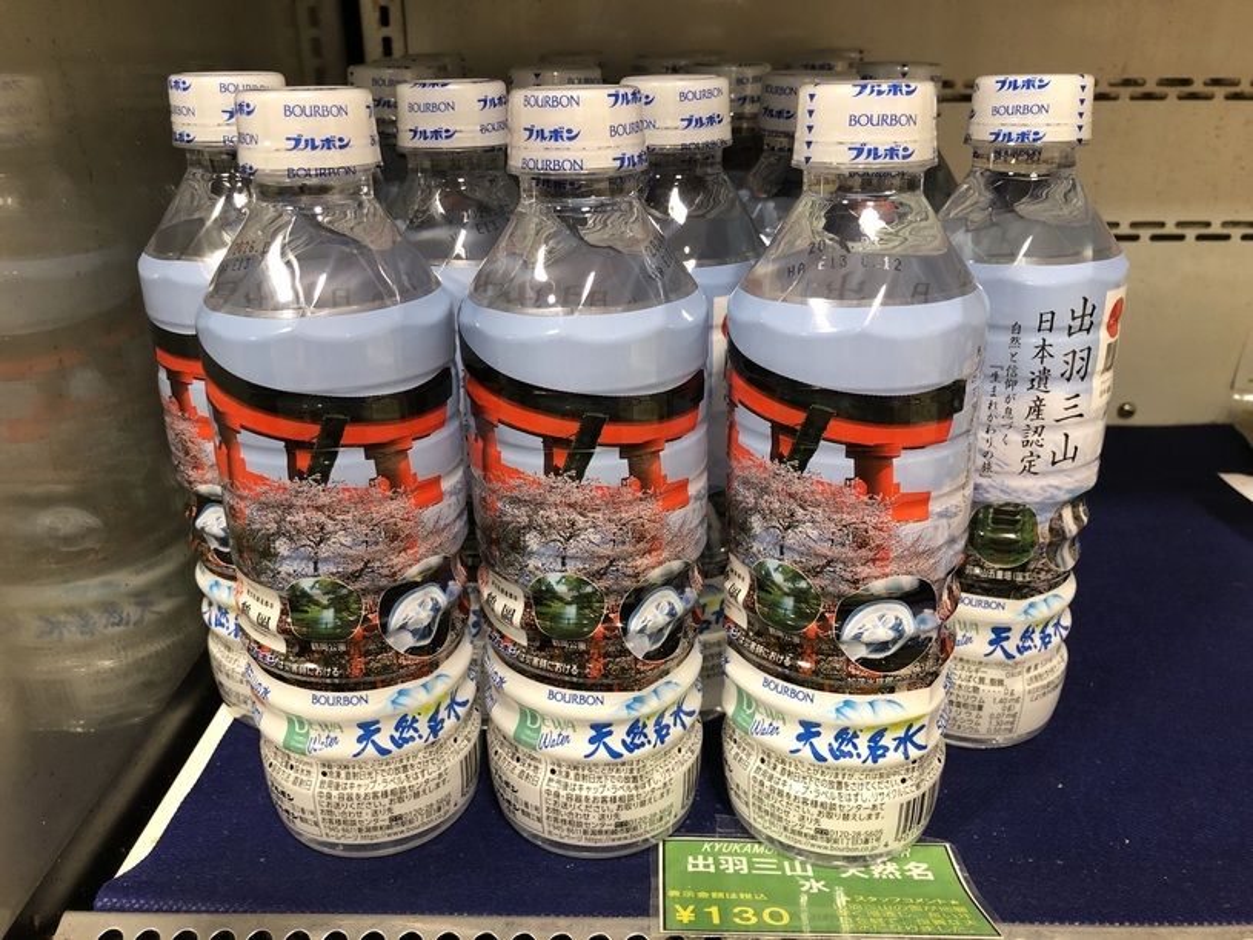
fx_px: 1013
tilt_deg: -21.6
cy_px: 470
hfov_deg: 63.5
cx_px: 626
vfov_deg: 49.7
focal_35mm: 28
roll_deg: +0.9
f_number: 1.8
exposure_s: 1/17
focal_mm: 3.99
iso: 64
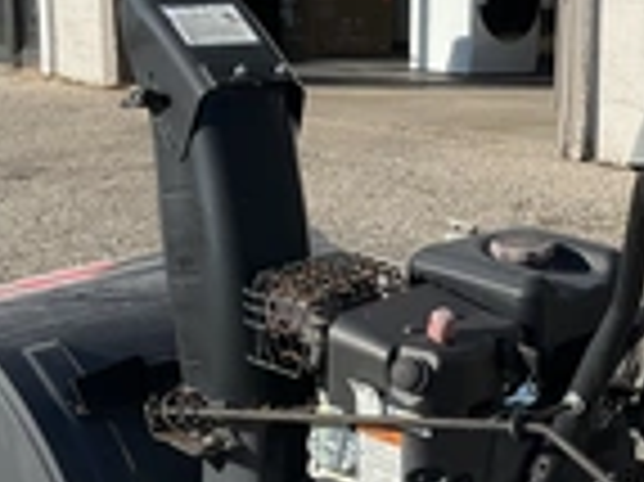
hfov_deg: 23.8
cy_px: 333
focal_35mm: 81
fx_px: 1506
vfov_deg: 18.1
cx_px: 518
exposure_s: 1/1984
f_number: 1.8
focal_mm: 3
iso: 25
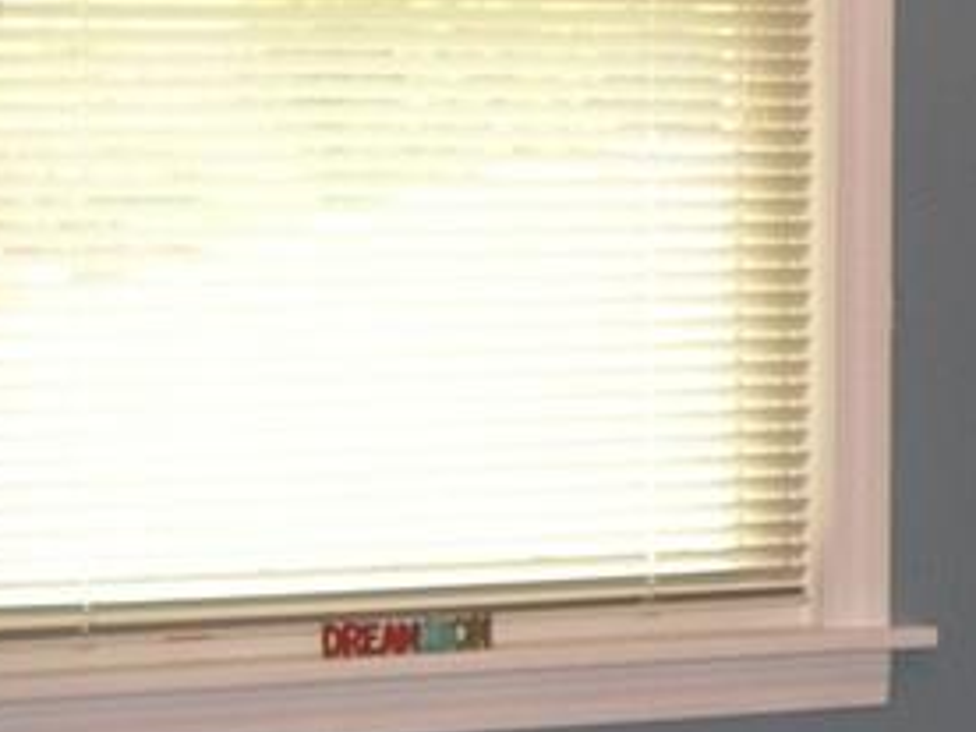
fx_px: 3976
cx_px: 1559
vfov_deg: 10.5
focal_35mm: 141
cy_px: 357
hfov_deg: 13.1
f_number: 2.8
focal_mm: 8
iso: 100
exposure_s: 1/30
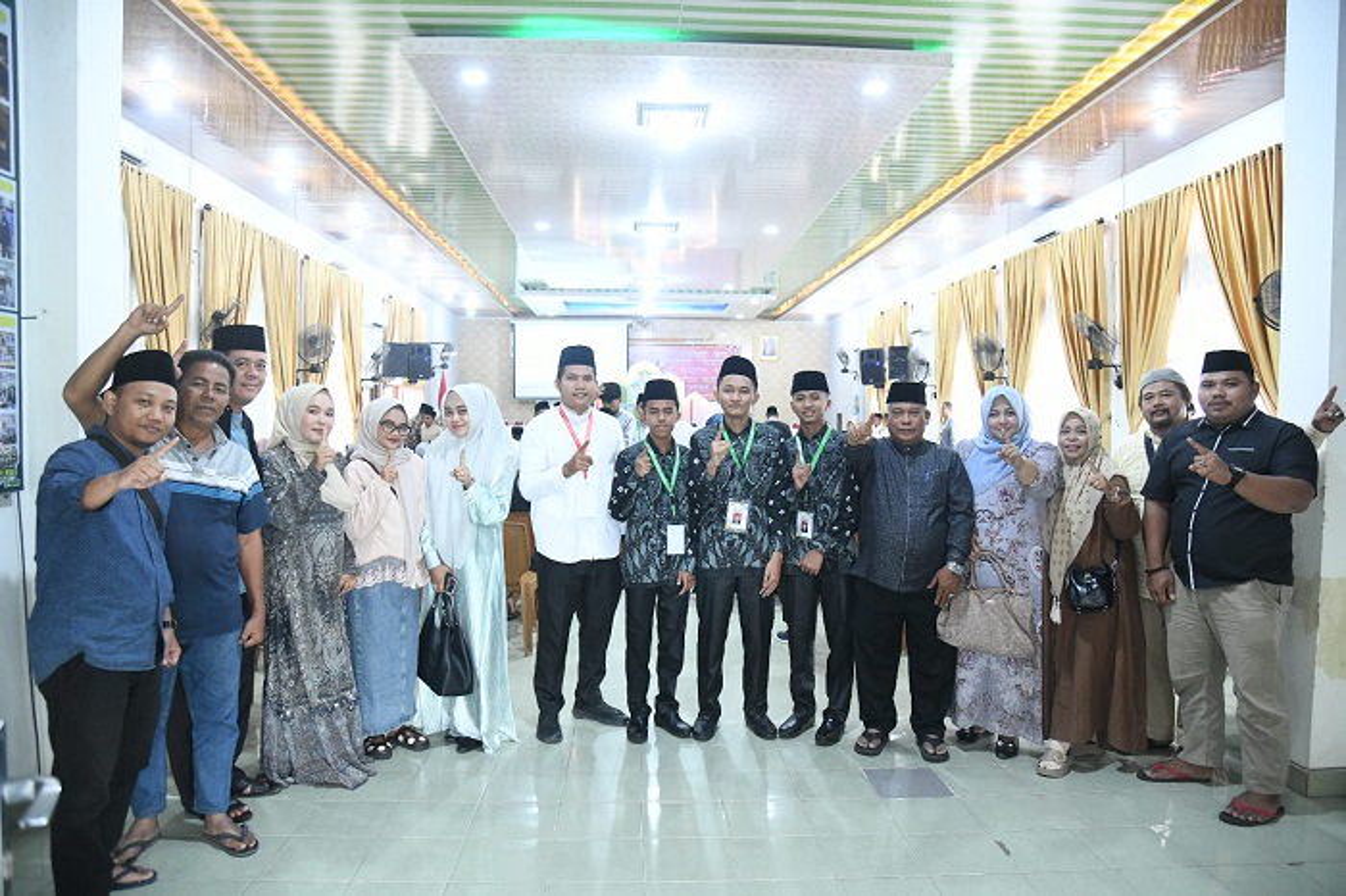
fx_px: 897
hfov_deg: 73.8
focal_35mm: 24
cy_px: 448
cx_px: 673
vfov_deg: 53.1
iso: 4000
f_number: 4
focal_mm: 24
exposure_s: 1/80
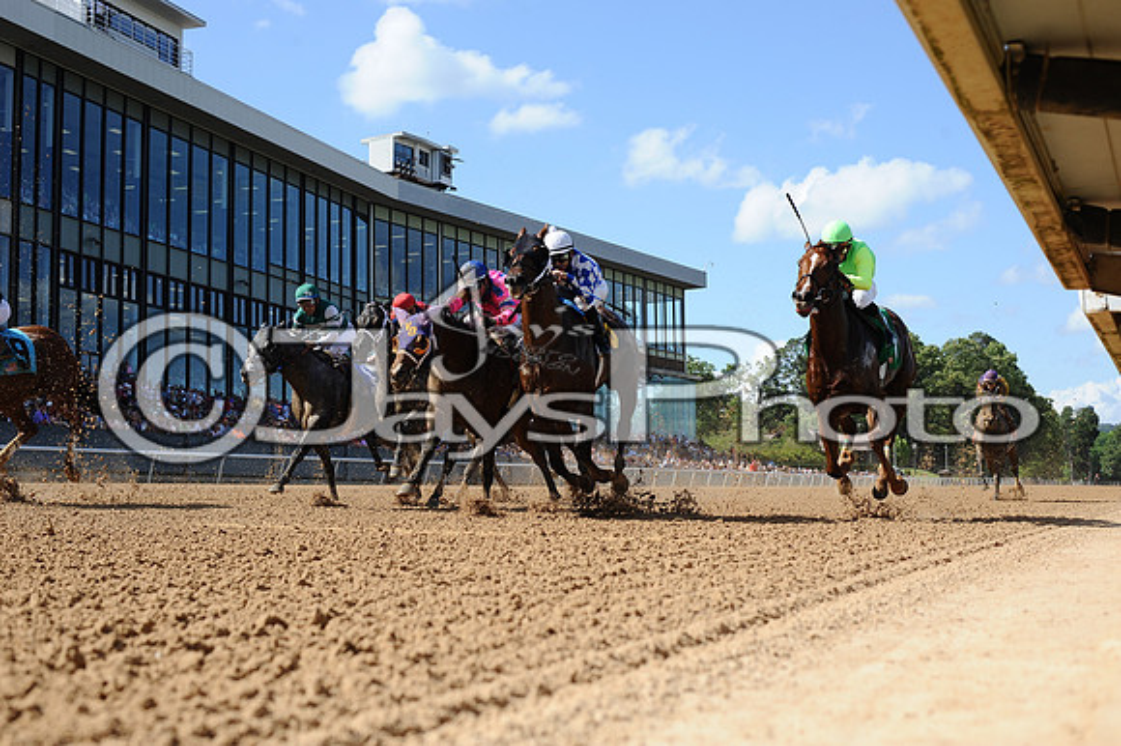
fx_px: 1556
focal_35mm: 50
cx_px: 560
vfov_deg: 27.0
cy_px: 373
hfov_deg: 39.6
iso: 450
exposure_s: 1/2000
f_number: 5.6
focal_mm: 50
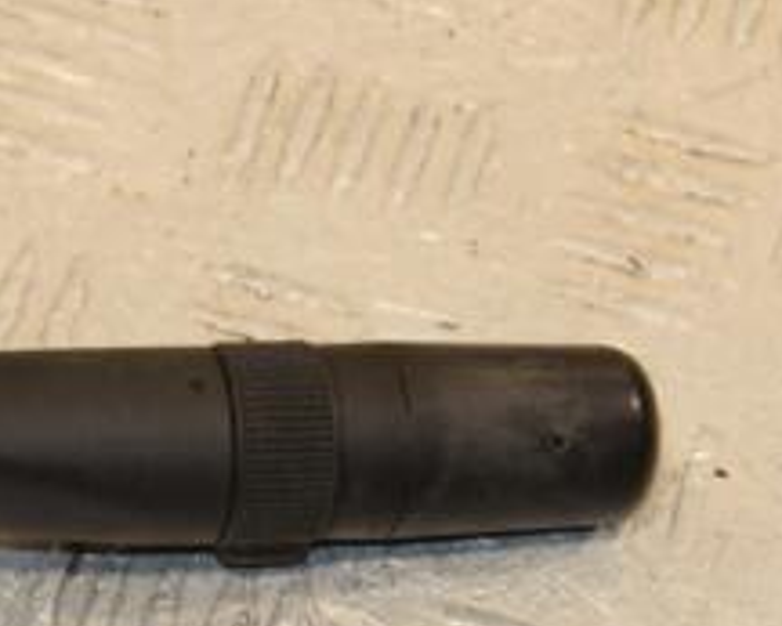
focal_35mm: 227
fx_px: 5256
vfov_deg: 6.8
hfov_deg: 8.4
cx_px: -145
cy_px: 423
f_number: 9
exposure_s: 1/200
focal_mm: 58
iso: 800
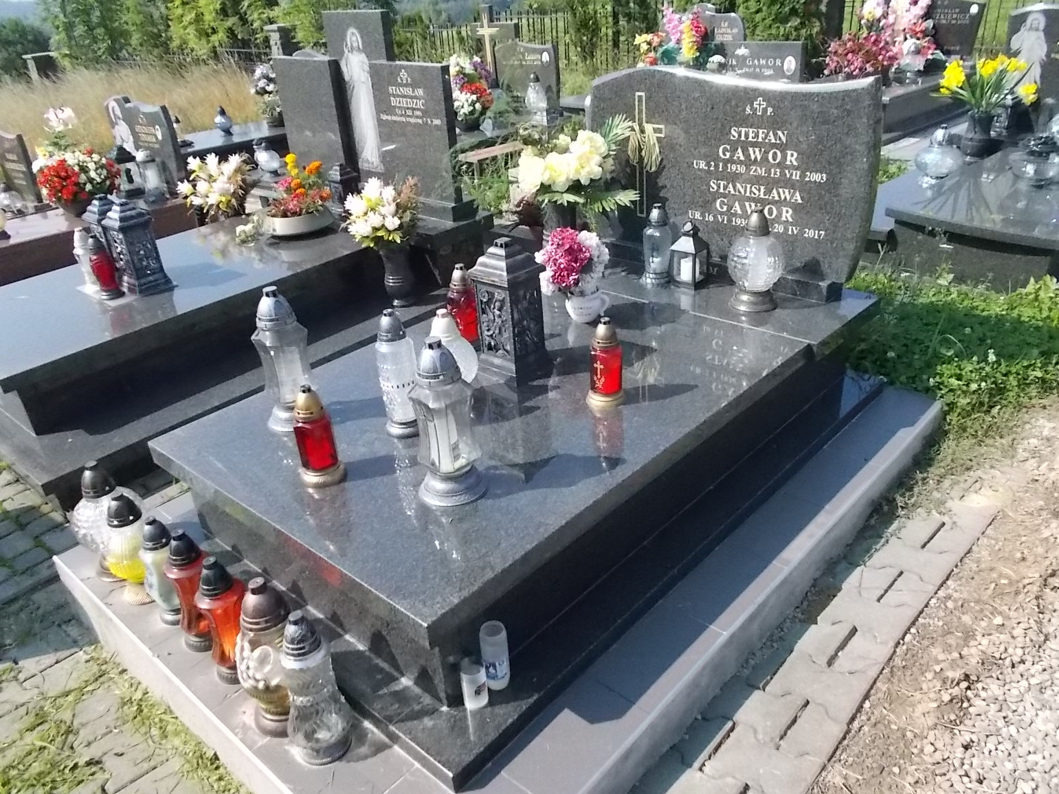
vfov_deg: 51.4
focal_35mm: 27
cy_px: 390
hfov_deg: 65.3
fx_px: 826
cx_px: 547
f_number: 8
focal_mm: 4.6
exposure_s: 1/400
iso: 400
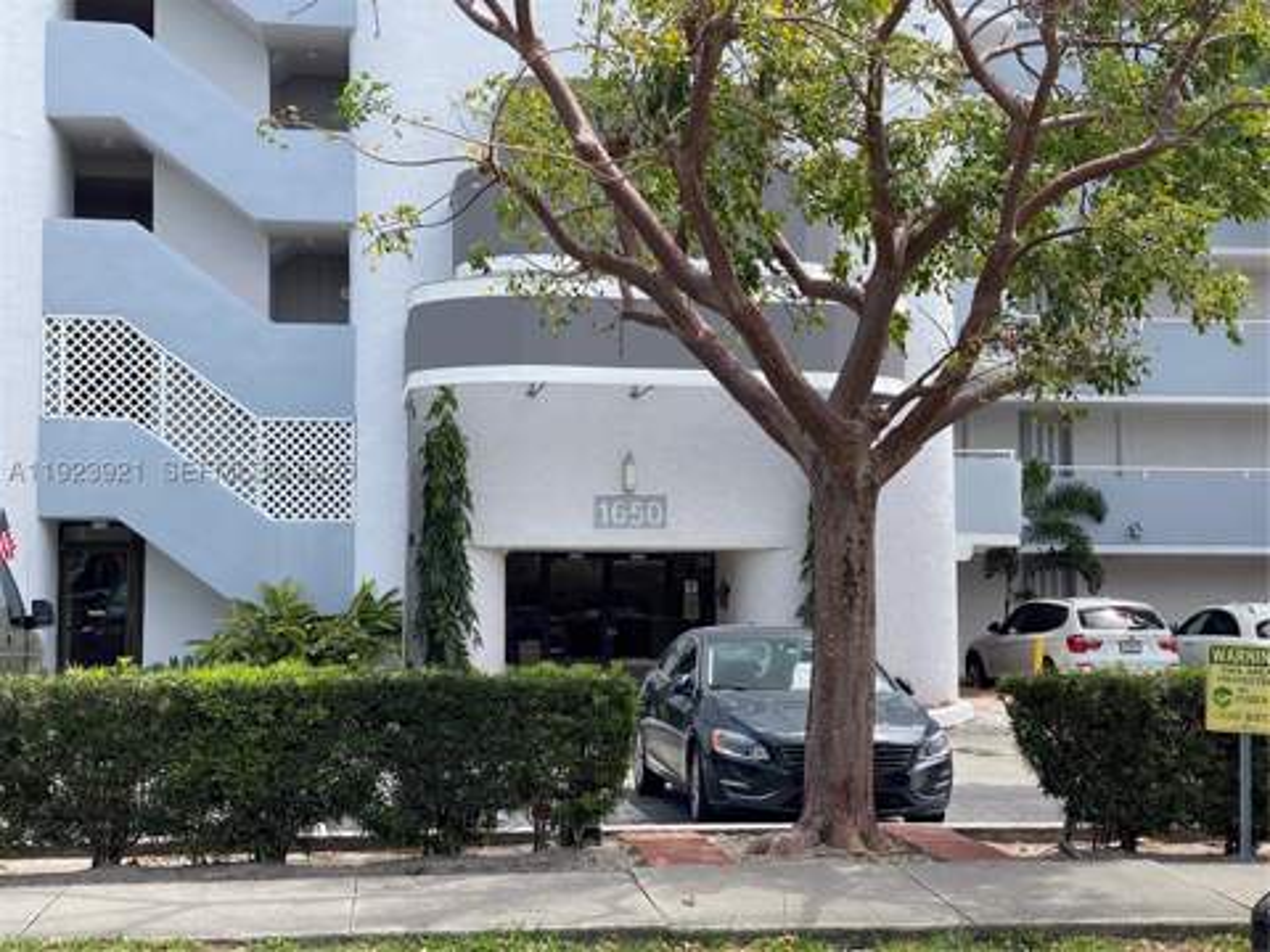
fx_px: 1908
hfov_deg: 36.8
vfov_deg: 28.0
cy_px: 476
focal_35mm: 52
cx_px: 635
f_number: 2
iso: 20
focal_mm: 6
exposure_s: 1/888
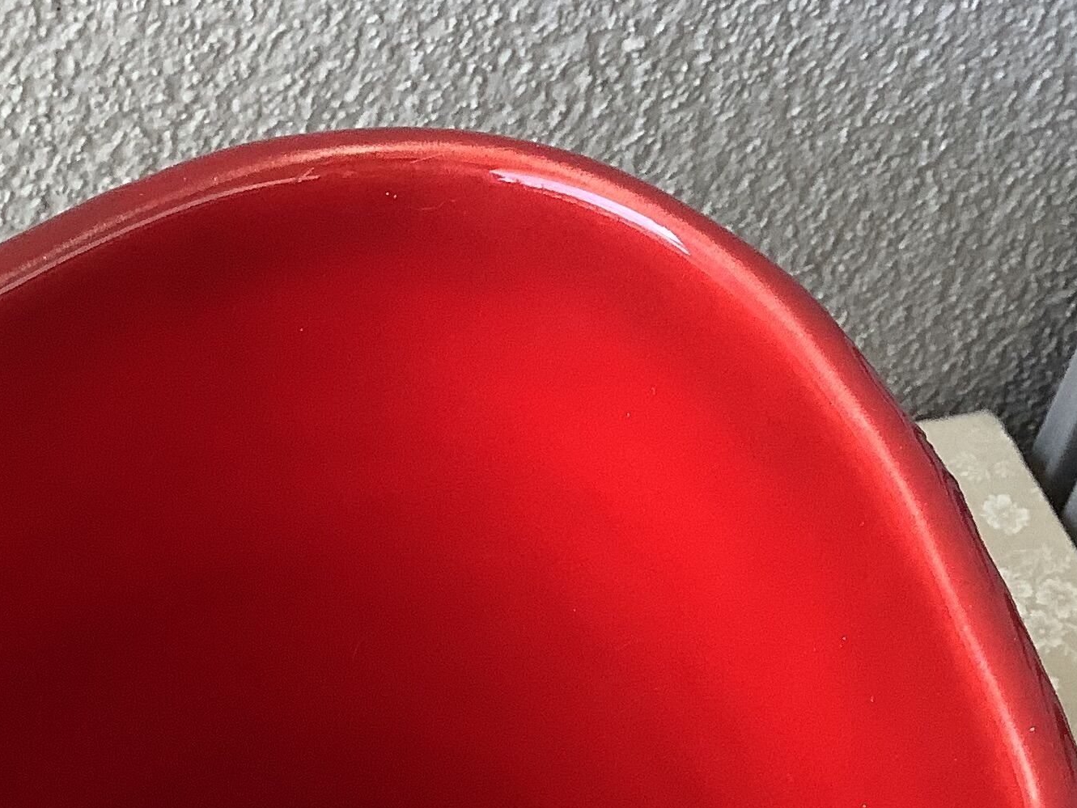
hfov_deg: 25.0
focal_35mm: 76
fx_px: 2365
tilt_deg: -54.4
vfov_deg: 18.5
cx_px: 139
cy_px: 922
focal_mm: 3.3
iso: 80
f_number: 2.4
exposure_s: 1/100
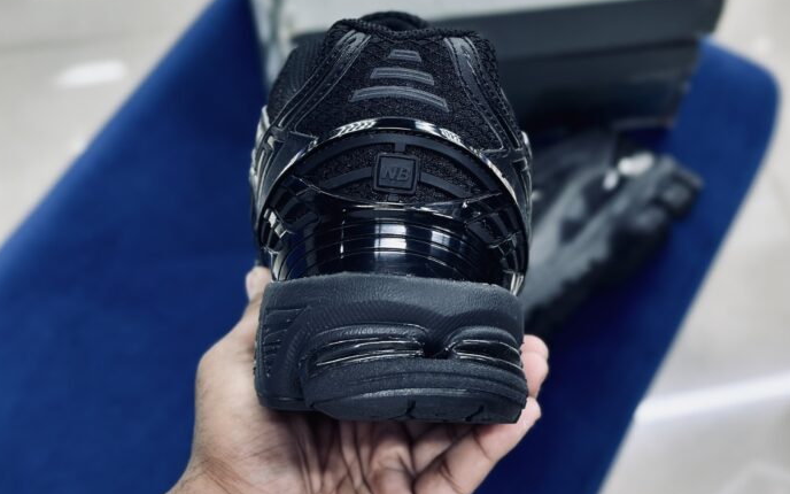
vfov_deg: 18.9
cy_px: 244
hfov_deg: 29.8
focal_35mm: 69
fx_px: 1486
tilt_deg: -57.1
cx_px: 395
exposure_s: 1/100
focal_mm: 6.86
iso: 125
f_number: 1.78
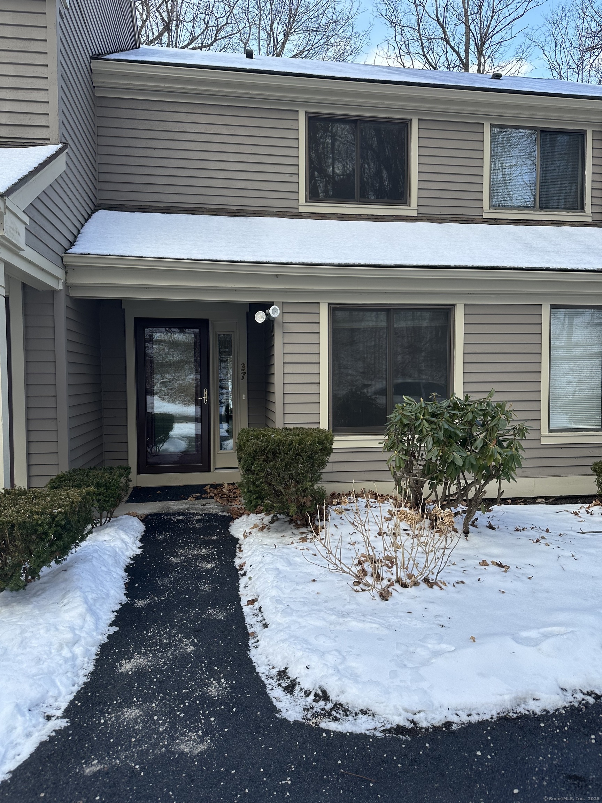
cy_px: 402
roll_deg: -0.1
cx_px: 301
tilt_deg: -1.6
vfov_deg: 71.6
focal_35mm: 24
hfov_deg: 56.8
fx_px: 557
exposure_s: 1/791
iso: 80
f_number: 1.78
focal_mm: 6.86
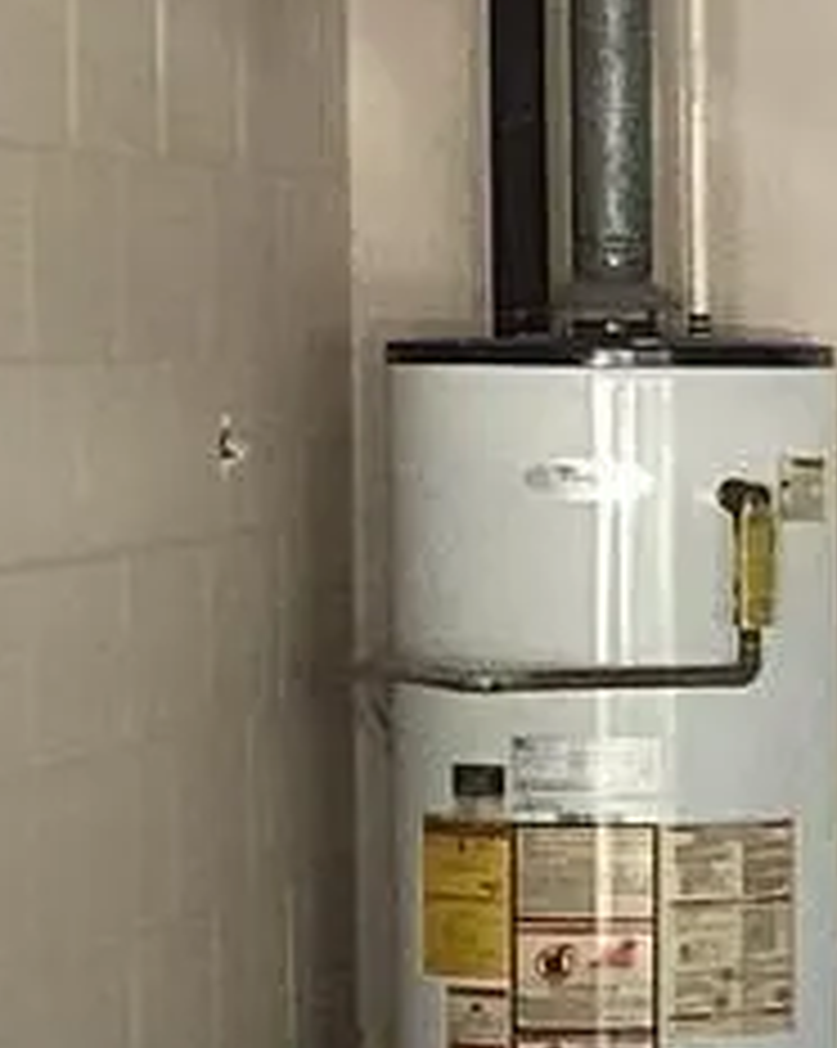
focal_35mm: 208
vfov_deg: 9.3
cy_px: 769
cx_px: 2475
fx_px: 6449
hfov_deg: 6.7
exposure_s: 1/120
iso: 40
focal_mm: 3.3
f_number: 2.4
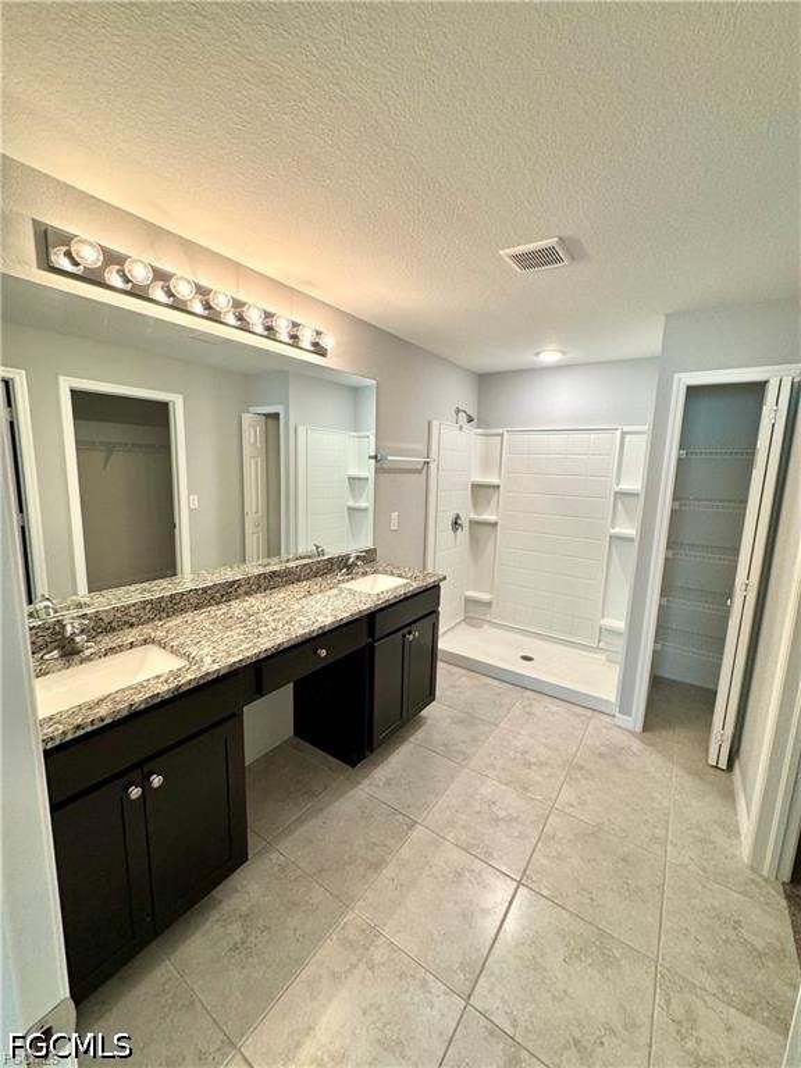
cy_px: 534
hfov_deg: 85.7
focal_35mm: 14
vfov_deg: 102.1
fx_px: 432
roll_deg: -1.8
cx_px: 400
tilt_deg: -9.2
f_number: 2.2
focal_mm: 2.22
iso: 200
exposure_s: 1/120
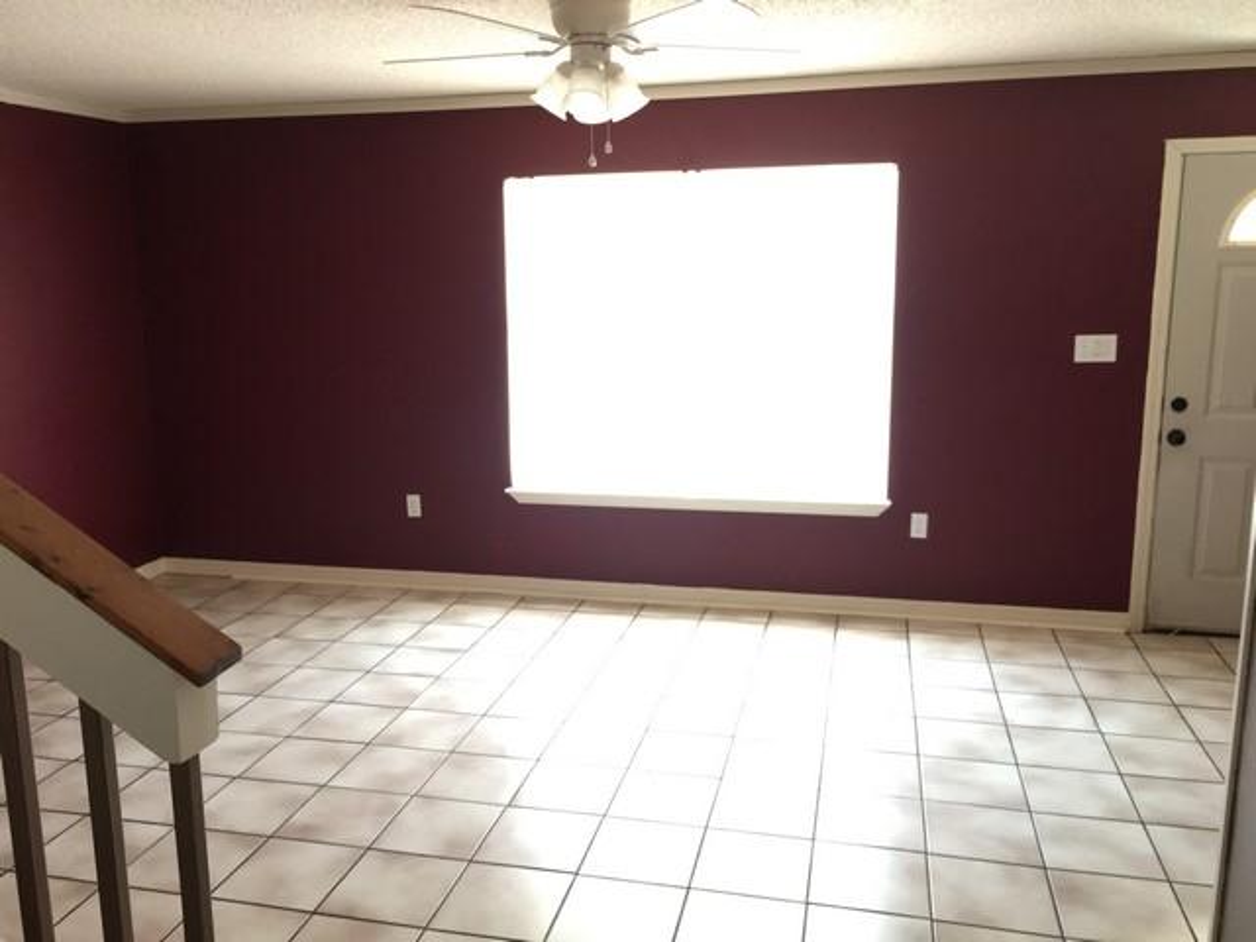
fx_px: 1052
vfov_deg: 48.2
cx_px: 628
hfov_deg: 61.7
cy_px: 471
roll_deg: +0.6
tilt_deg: -9.2
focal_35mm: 29
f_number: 2.2
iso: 200
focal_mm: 4.15
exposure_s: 1/24
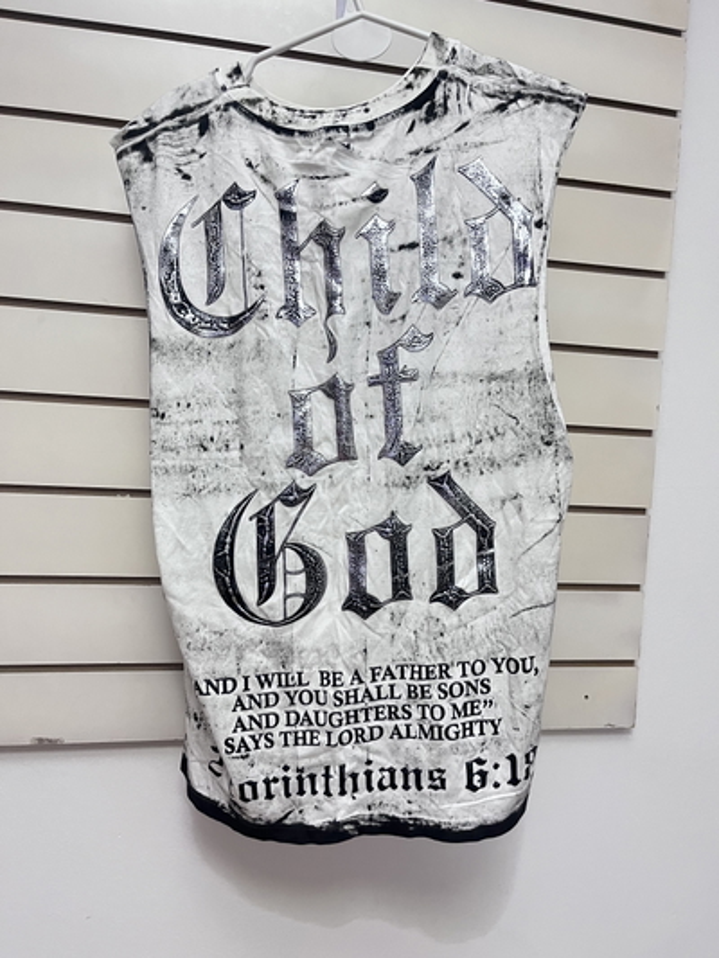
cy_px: 479
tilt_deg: -3.8
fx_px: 720
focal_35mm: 26
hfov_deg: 53.1
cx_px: 360
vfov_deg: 67.3
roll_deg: -2.1
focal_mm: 5.1
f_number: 1.6
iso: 400
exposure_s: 1/50
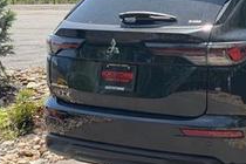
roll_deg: +3.6
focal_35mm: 120
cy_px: 63
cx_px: 259
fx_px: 820
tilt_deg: -4.3
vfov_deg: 11.4
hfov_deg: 16.6
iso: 100
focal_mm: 6.76
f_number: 1.78
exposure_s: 1/2577
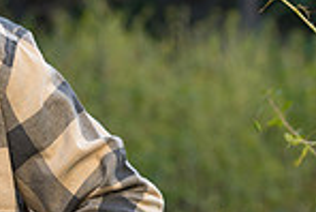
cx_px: -96
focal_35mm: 495
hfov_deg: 4.1
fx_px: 4349
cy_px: 87
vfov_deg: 2.8
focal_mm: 95
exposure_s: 1/250
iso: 250
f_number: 4.5
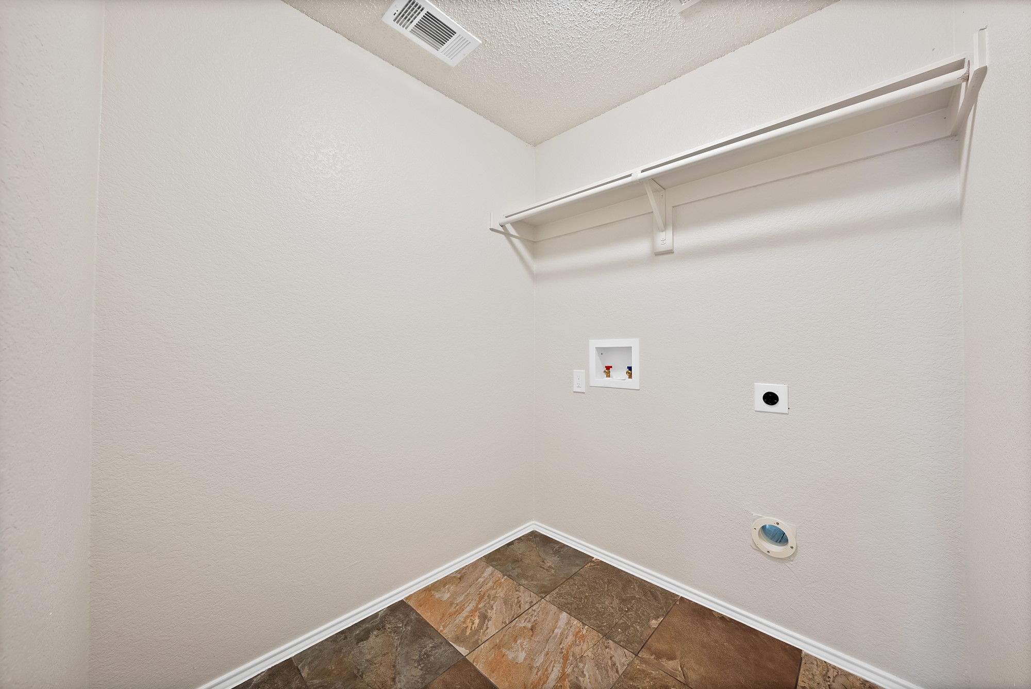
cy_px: 344
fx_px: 344
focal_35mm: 12
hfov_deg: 112.6
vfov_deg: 90.1
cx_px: 516
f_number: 9
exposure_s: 1/2
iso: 640
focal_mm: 12
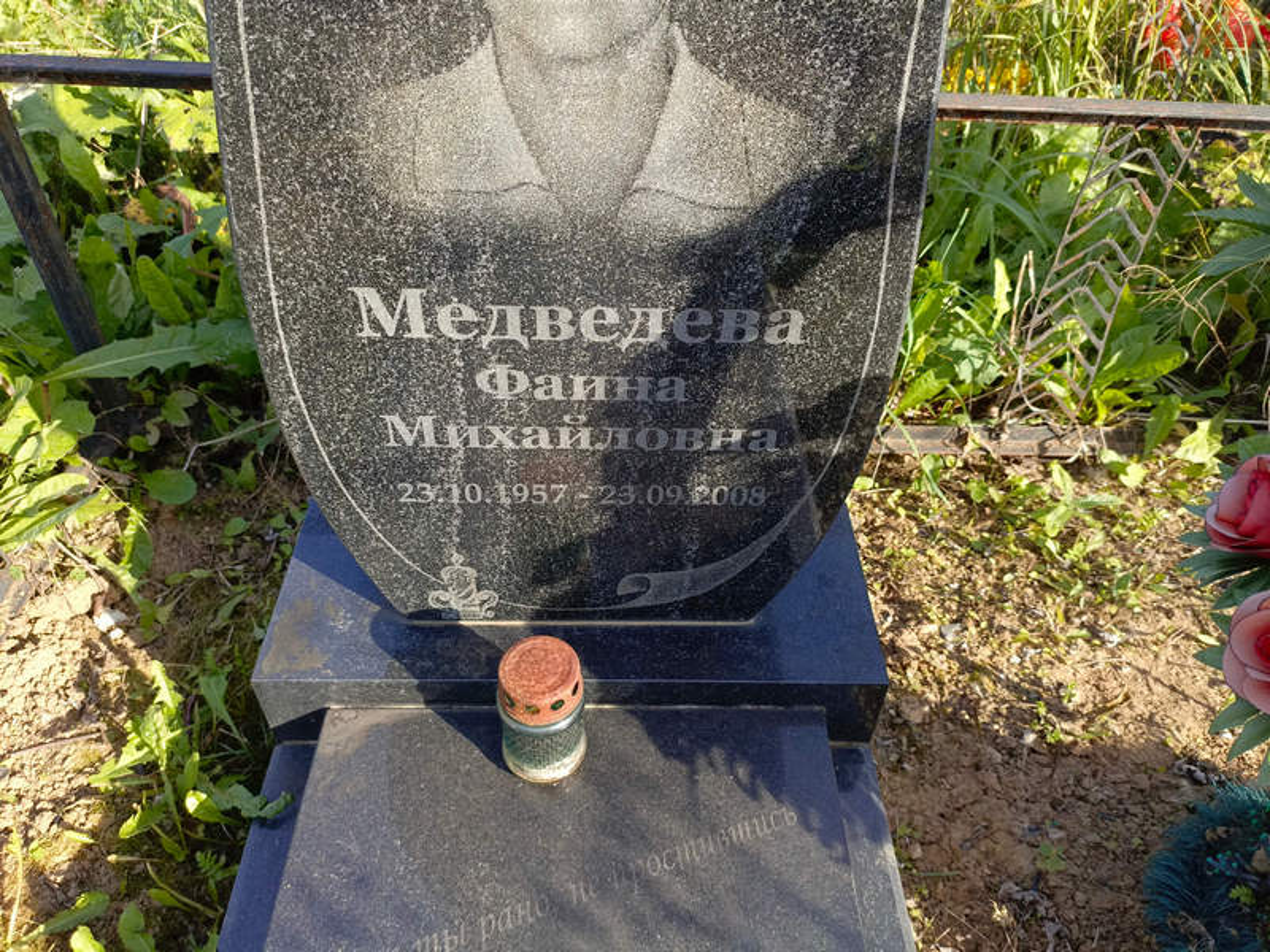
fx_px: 917
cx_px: 635
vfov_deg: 54.9
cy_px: 476
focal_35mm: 25
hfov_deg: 69.4
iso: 110
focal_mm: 4.76
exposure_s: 1/300
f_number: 1.69
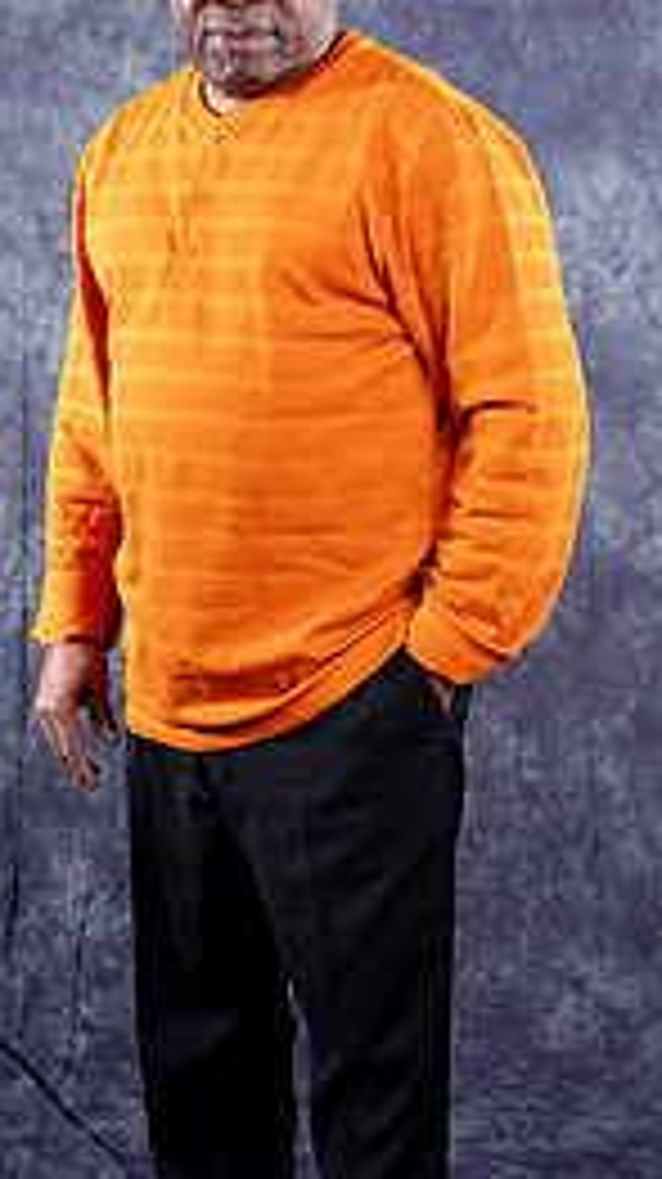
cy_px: 652
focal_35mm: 90
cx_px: 302
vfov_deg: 23.7
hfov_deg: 13.4
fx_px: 2814
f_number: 10
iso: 125
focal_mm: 50
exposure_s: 1/200
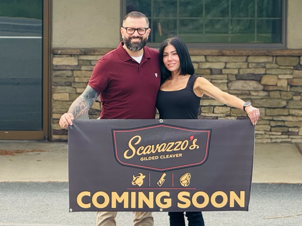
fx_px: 1047
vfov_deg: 12.3
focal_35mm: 120
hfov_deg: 16.4
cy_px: 113
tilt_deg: -3.4
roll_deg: +0.1
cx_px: 151
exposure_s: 1/361
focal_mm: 15.66
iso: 64
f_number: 2.8
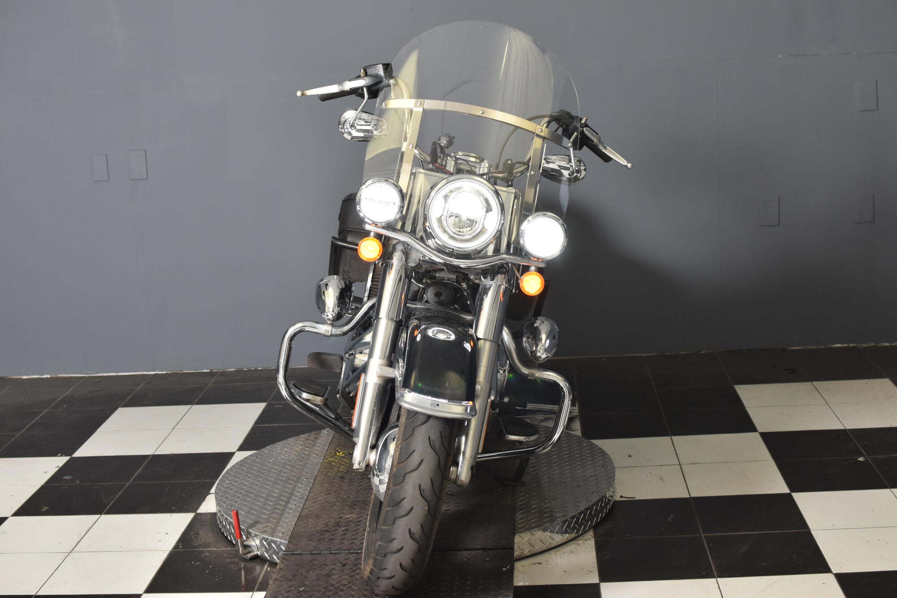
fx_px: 1308
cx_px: 448
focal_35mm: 52
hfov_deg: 37.9
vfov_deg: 25.7
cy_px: 299
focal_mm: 35
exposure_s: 1/160
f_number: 4.5
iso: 800
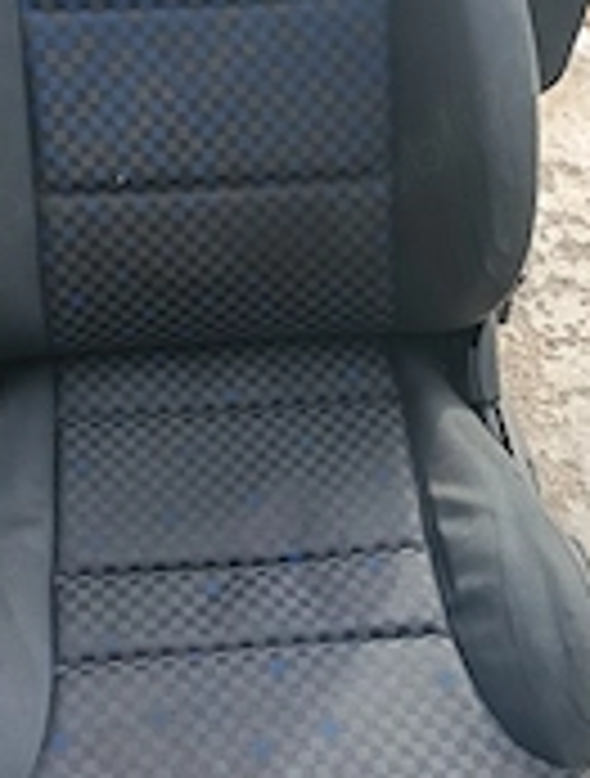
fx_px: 1400
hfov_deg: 23.7
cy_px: 171
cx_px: 216
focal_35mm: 62
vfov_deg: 30.4
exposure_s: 1/233
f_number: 1.8
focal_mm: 3.98
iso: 50
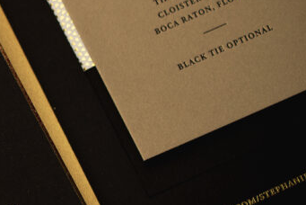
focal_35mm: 180
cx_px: -153
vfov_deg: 7.6
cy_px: 122
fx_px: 1531
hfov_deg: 11.0
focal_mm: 40
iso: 100
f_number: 4
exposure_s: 1/125
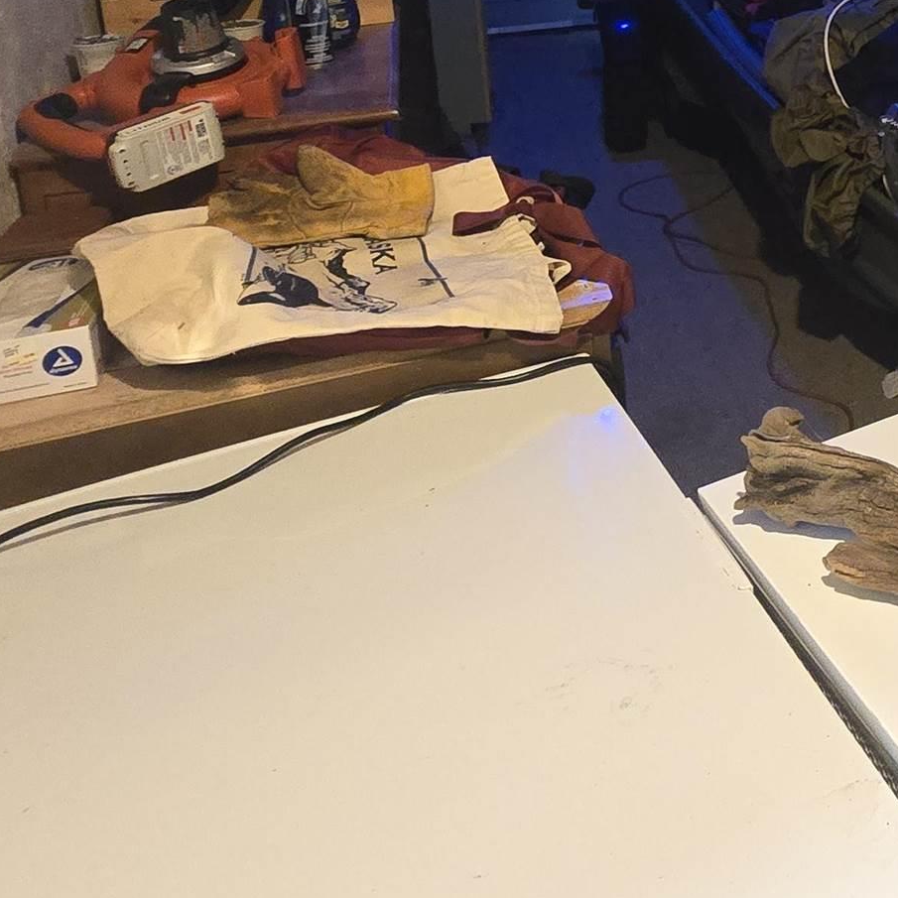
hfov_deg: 32.8
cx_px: 1148
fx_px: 1145
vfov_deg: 36.9
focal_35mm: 39
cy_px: -60
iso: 1250
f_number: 2.2
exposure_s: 1/30
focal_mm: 2.2
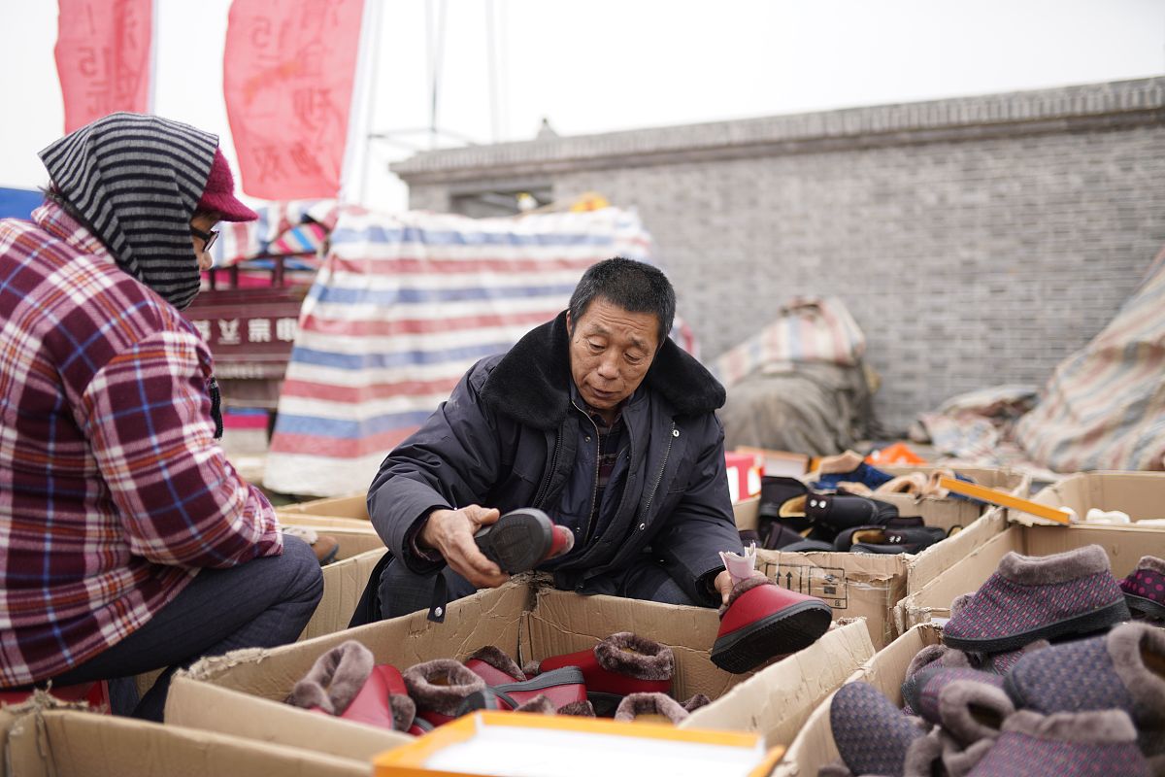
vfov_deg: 37.9
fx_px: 1133
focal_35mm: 35
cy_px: 388
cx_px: 582
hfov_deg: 54.4
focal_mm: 35
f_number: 1.4
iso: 100
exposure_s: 1/500
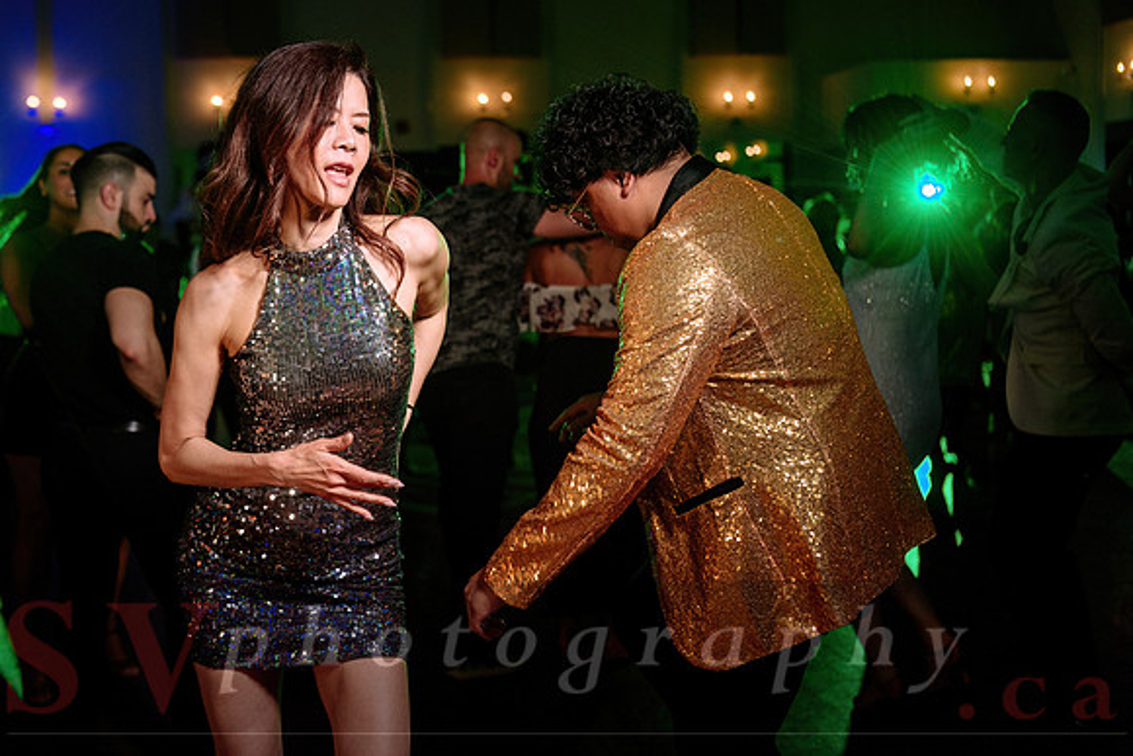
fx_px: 1546
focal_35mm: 49
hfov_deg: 40.2
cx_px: 502
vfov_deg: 27.5
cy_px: 334
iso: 800
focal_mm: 44
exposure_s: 1/100
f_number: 3.2
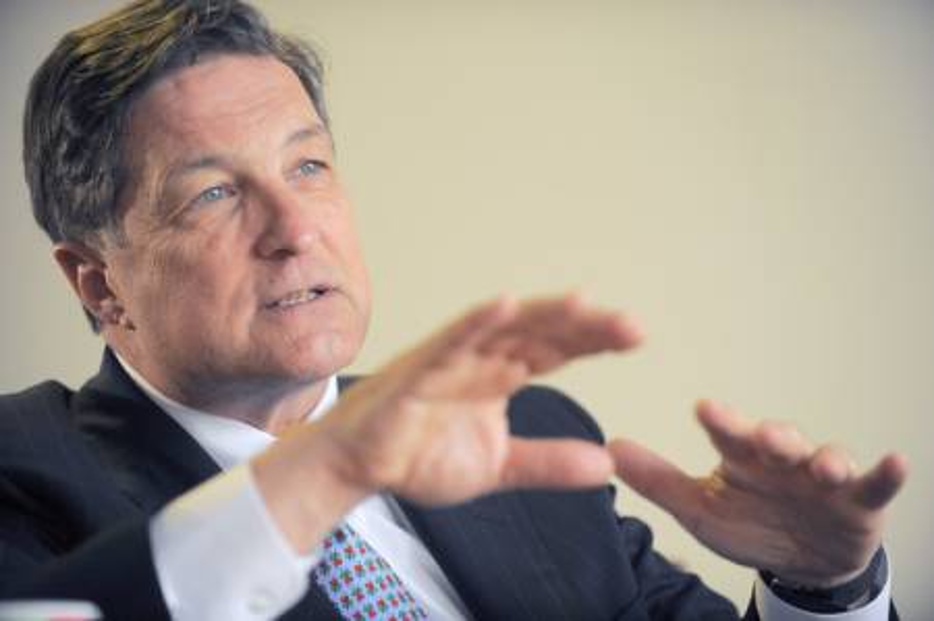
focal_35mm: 125
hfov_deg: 16.4
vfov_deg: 10.9
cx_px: 467
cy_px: 310
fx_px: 3239
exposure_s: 1/400
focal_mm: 125
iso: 1000
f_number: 2.8
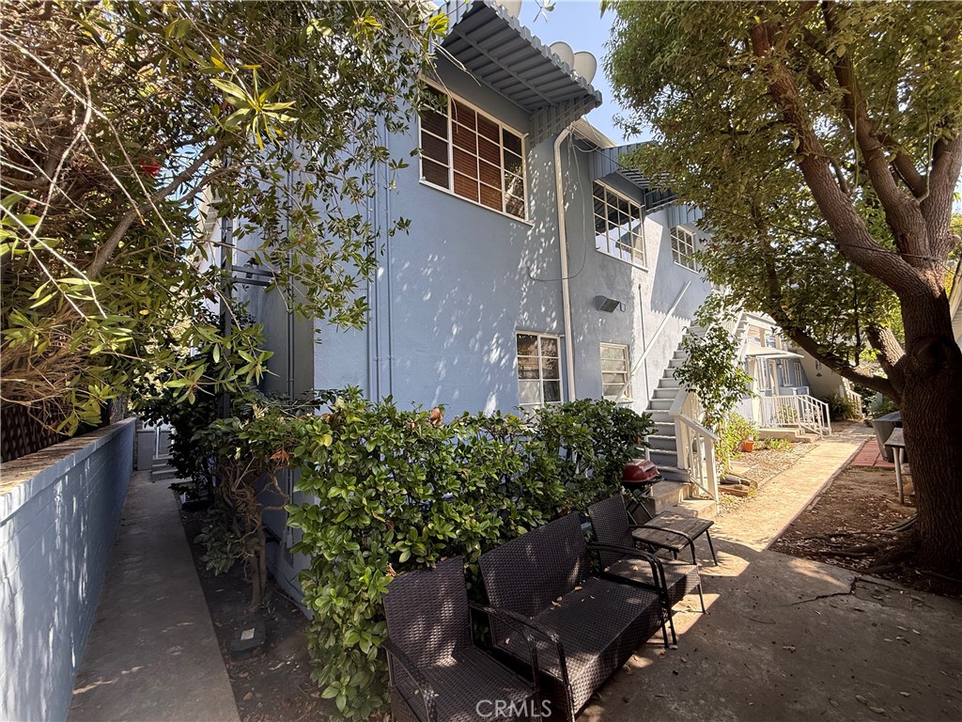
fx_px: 389
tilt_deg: +5.2
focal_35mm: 14
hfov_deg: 102.1
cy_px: 361
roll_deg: +1.9
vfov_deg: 85.7
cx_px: 481
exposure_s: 1/256
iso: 64
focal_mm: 2.22
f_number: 2.2
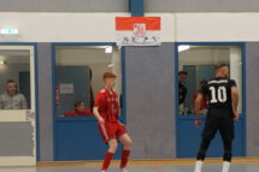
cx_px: 153
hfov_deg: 13.6
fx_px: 1085
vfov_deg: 9.0
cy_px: 144
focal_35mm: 151
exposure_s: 1/100
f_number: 5.6
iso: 1250
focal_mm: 54
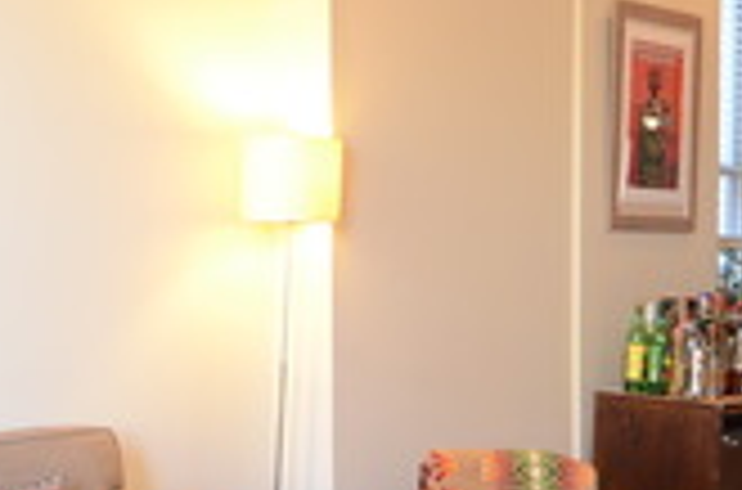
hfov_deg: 28.6
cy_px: 360
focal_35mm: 70
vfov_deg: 19.2
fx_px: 1439
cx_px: 216
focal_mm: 12
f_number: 7.1
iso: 250
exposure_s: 1/3
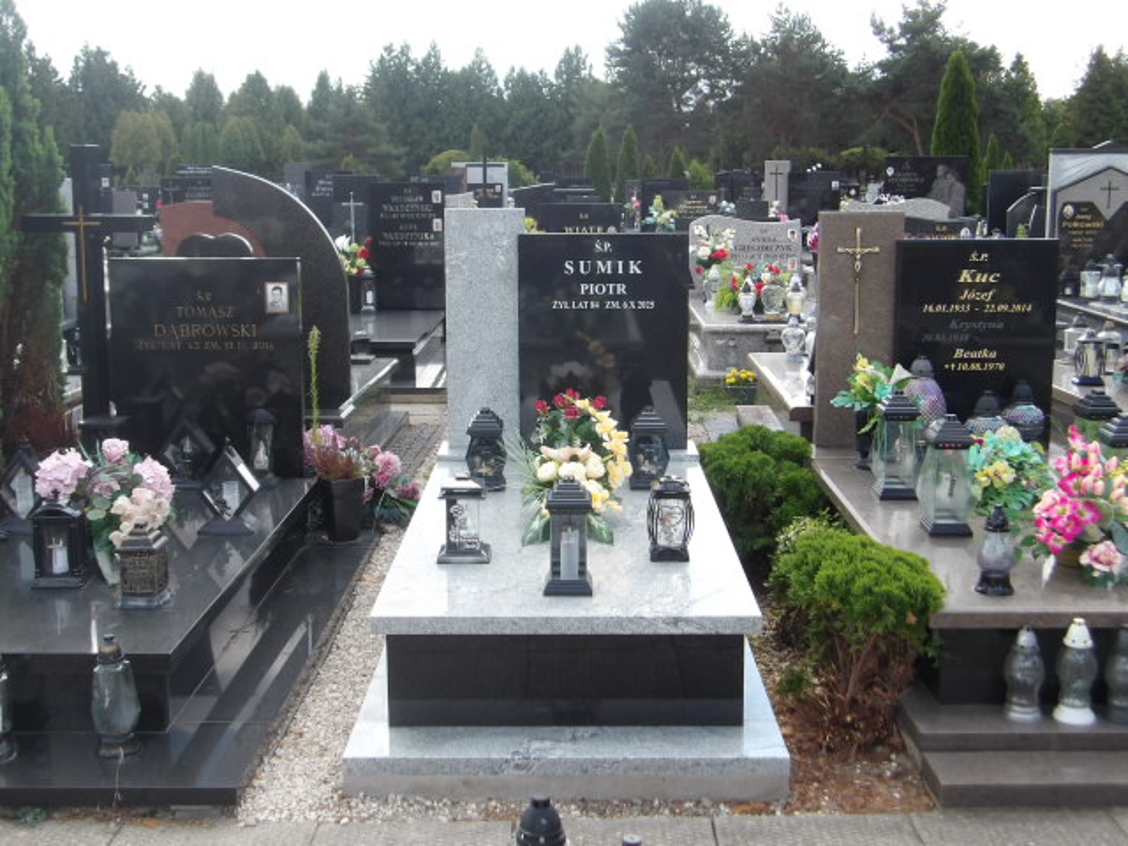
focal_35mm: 42
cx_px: 564
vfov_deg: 34.3
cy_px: 423
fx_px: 1369
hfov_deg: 44.8
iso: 100
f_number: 3.7
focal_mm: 7.6
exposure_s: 1/209
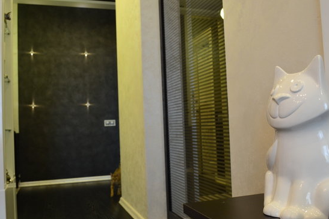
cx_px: 166
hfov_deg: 55.8
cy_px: 109
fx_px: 311
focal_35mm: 34
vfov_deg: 38.8
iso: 720
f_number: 6.3
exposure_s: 1/15
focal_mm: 20
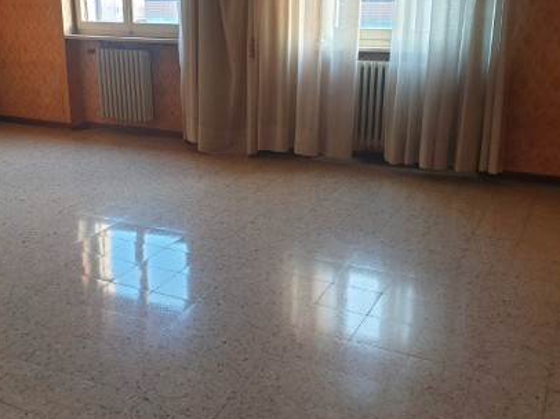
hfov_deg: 45.3
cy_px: 194
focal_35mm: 41
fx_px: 663
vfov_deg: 35.1
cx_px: 204
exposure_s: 1/31
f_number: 2.4
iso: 250
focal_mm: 4.3
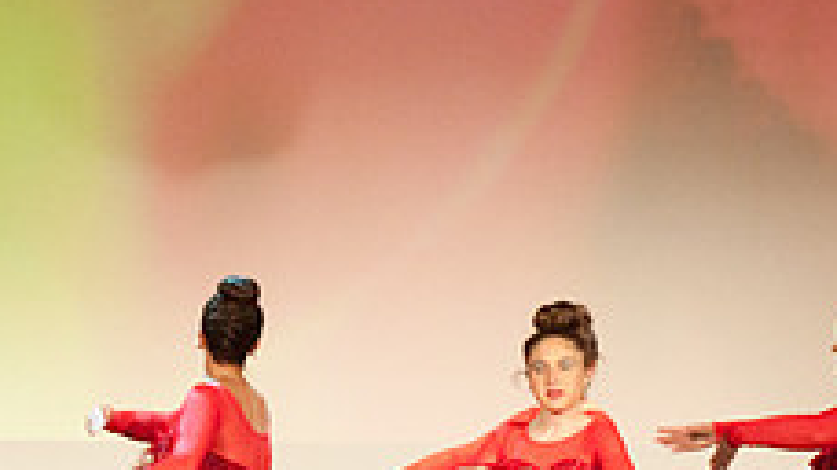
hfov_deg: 6.2
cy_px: 364
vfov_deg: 3.5
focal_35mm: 346
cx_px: 209
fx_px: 7675
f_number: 4
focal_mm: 130
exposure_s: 1/200
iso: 3200
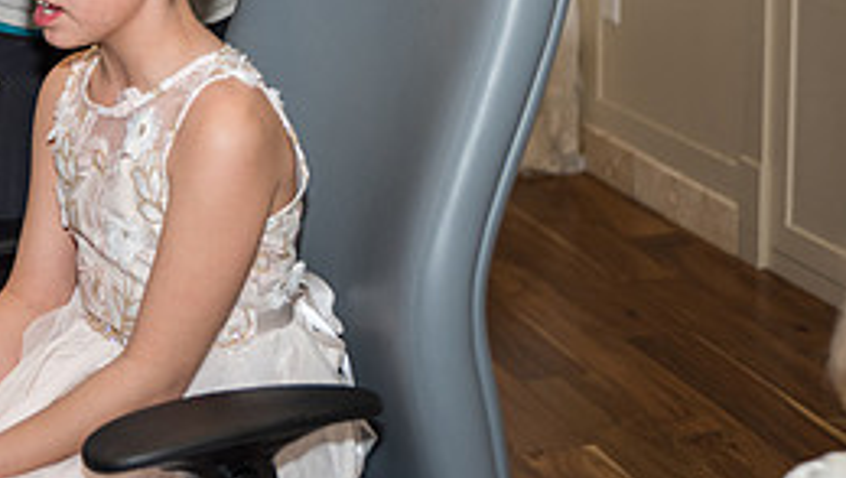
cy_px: 24
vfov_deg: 11.5
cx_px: 107
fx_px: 2358
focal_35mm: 105
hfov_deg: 20.0
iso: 400
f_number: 2.8
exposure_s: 1/100
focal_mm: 45
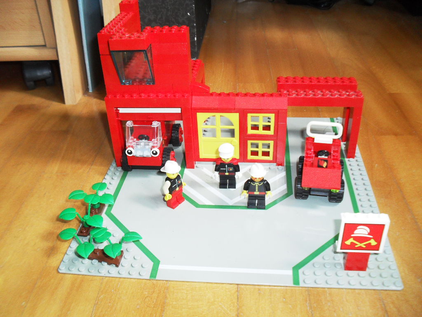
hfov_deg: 52.6
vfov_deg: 40.7
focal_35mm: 35
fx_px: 427
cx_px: 211
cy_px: 158
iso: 200
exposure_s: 1/45
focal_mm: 6.3
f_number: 3.2
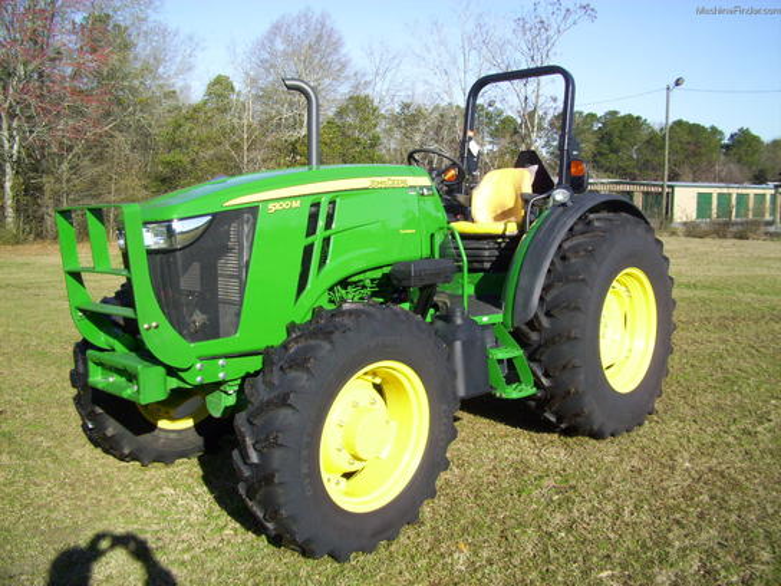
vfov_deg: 44.2
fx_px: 722
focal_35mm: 32
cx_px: 390
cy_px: 293
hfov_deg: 56.8
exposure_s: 1/200
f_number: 5.6
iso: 80
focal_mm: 5.7
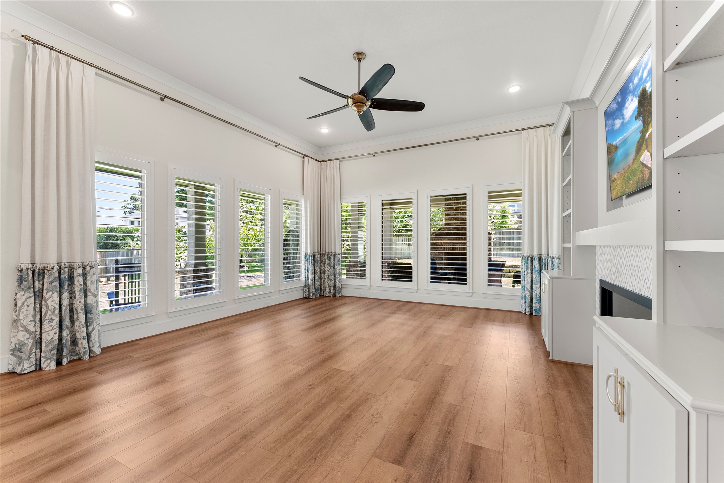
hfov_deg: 104.2
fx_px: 282
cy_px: 242
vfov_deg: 81.3
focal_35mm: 14
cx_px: 362
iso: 800
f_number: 8
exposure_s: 1/15
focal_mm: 14
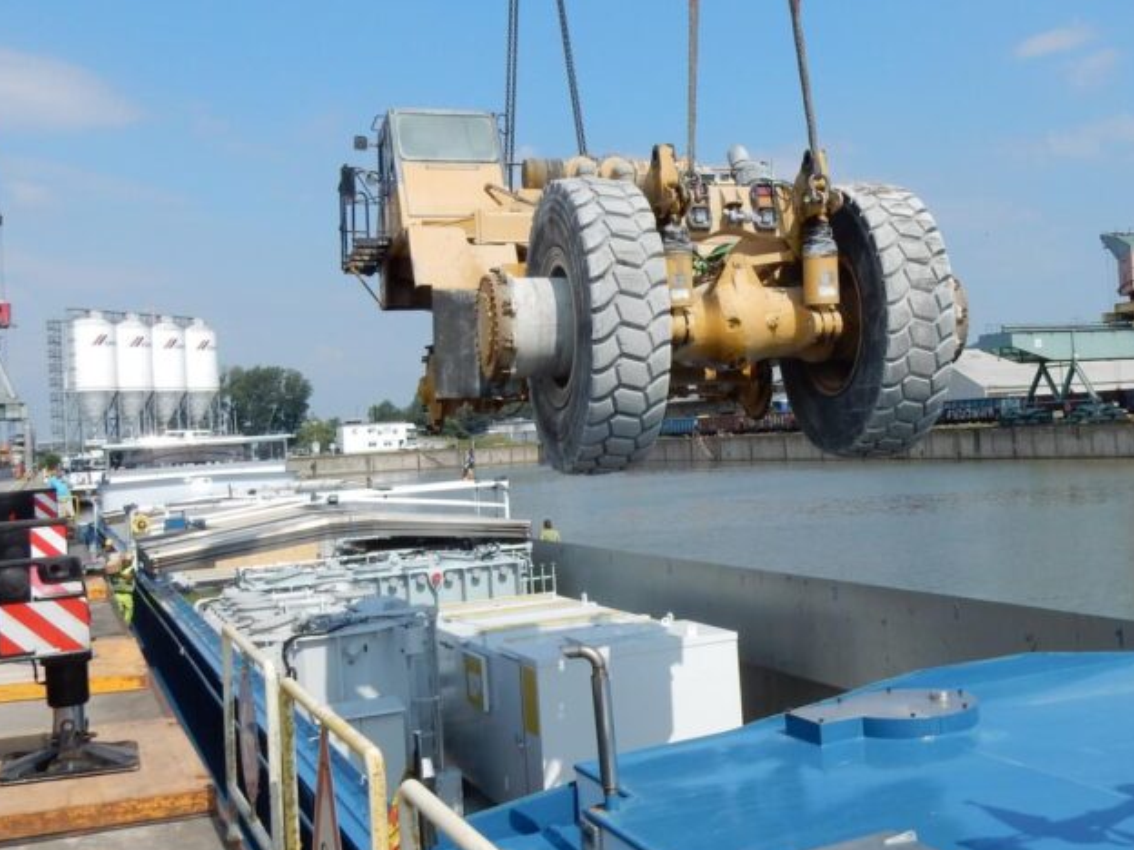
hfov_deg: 45.2
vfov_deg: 35.1
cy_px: 376
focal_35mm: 41
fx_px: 1343
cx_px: 736
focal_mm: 4.5
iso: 125
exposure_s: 1/1600
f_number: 3.7
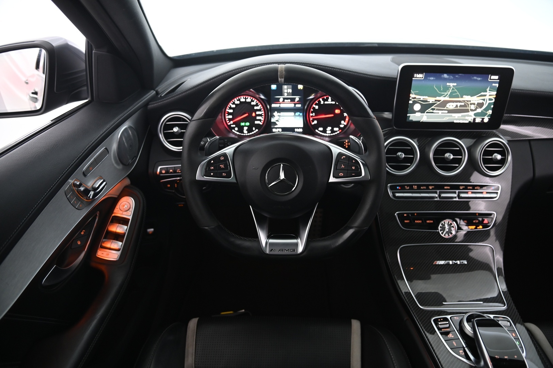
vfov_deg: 53.1
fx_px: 368
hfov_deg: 73.8
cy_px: 184
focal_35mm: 24
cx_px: 276
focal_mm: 24
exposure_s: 1/15
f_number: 4
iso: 2000
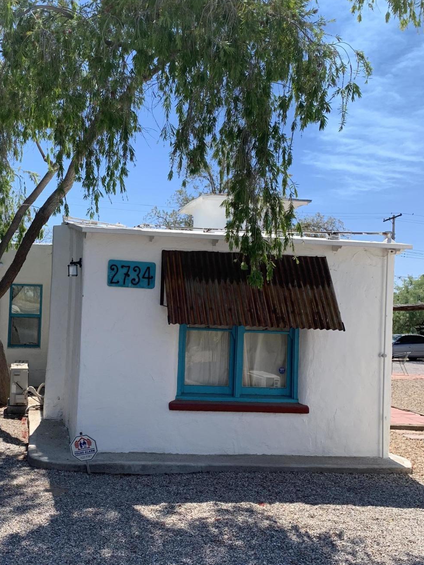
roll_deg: -2.6
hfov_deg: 35.4
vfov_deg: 46.8
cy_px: 289
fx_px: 653
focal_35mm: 40
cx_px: 123
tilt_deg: +2.1
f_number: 1.8
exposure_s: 1/1490
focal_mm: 4.25
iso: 25
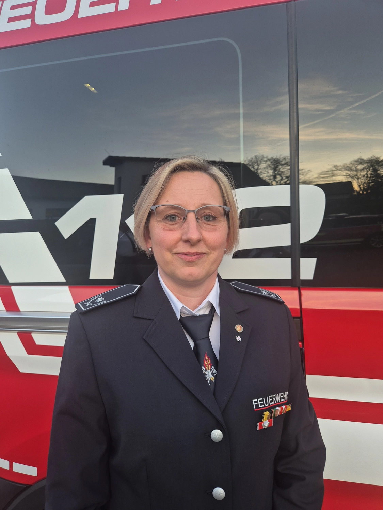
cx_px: 192
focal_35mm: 23
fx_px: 339
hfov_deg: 58.9
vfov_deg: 73.9
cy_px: 255
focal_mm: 5.4
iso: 125
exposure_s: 1/100
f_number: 1.8
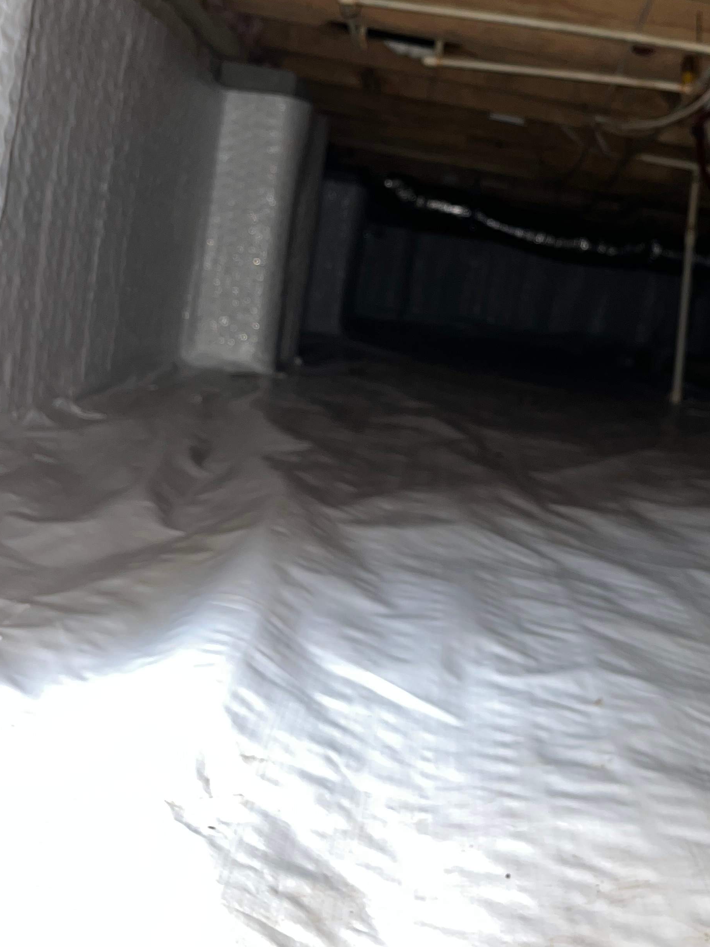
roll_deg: -8.3
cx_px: 459
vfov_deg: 43.3
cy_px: 326
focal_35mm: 43
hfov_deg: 33.4
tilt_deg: -0.8
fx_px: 1176
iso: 50
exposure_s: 1/16
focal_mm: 5.1
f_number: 1.6
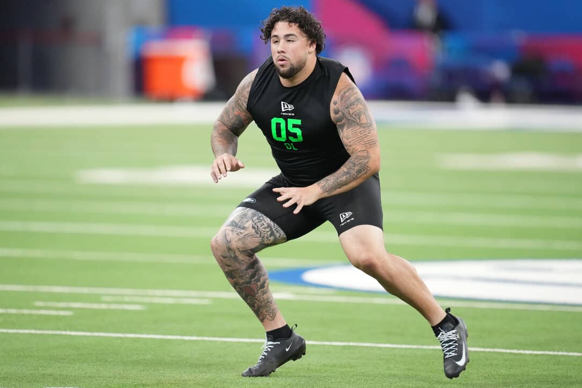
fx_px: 7131
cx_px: 305
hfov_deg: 4.7
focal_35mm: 441
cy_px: 195
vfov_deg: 3.1
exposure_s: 1/2500
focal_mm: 400
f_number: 2.8
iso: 5000
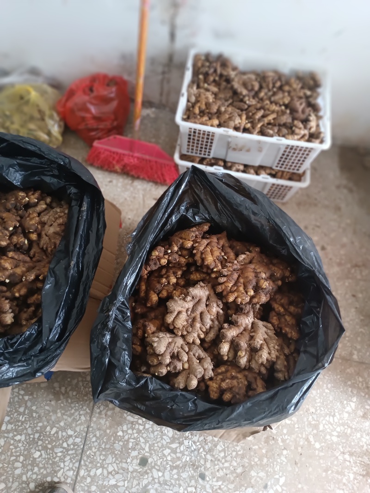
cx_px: 185
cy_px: 246
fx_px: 470
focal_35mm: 33
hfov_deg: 42.9
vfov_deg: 55.4
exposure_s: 1/33.3
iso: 932
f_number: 4
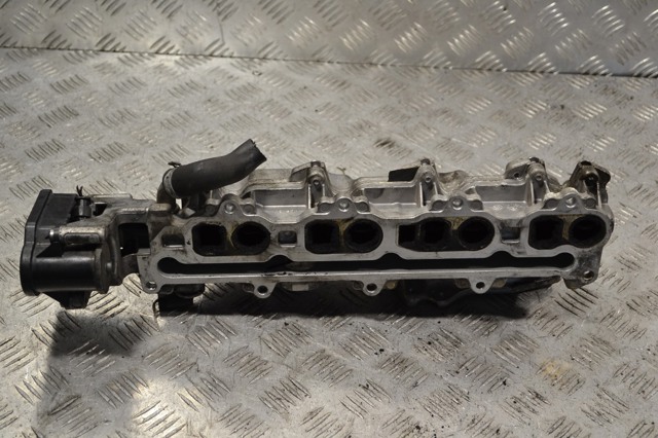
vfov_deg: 23.8
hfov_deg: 35.1
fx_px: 1041
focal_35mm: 57
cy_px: 219
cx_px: 329
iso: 400
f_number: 5
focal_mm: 38
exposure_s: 1/100
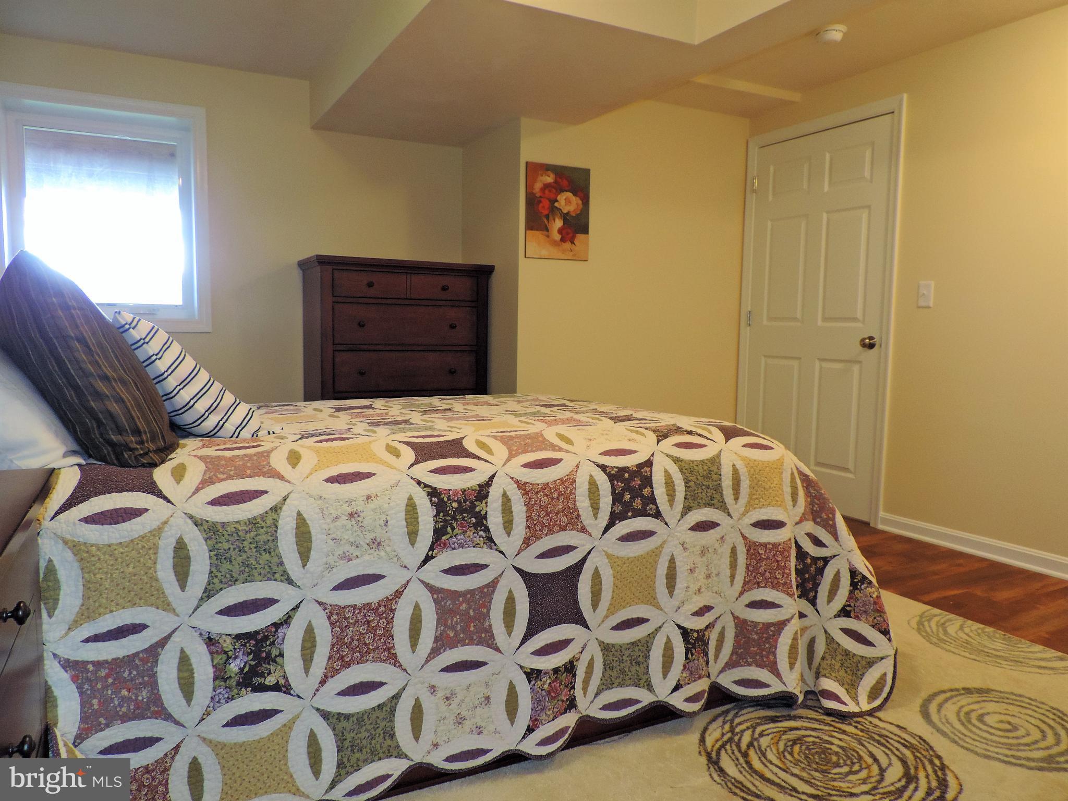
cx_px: 534
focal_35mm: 24
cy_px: 400
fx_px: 740
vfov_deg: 56.8
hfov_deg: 71.6
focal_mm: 4.3
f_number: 3
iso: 320
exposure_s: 1/40
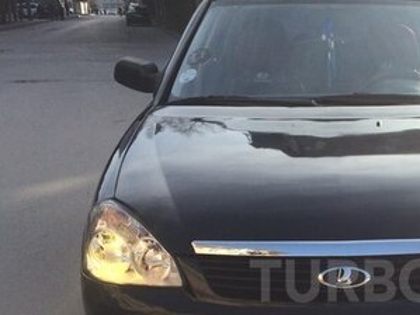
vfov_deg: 22.4
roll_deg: -0.7
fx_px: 776
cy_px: 281
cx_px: 393
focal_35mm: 64
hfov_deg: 28.8
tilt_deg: -19.2
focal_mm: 4.15
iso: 32
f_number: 2.2
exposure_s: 1/1080
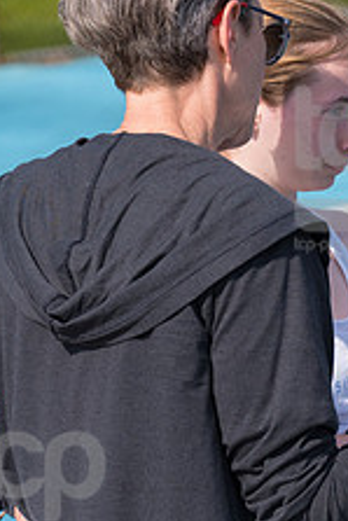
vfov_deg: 8.3
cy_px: 169
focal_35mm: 247
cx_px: 367
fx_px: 3576
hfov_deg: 5.6
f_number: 5.6
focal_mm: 95
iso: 320
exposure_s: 1/1600
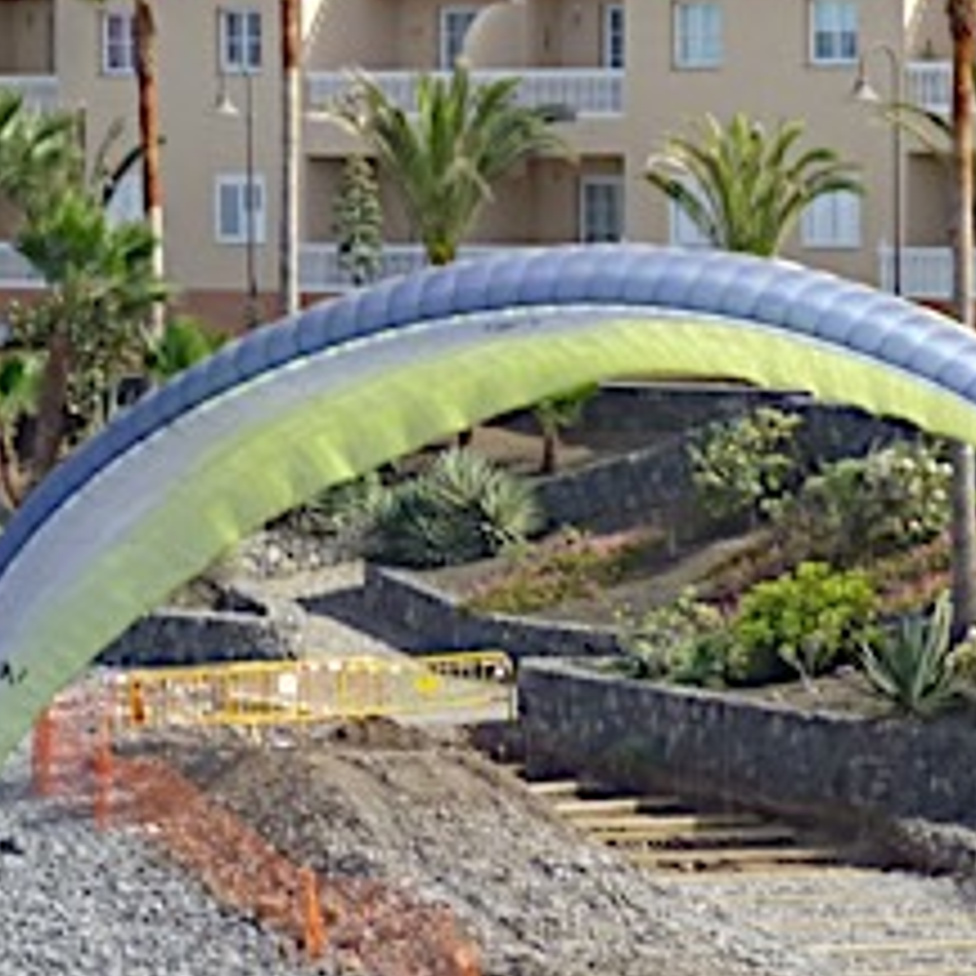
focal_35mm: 238
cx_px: 454
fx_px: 7592
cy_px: 850
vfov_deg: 7.3
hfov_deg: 7.4
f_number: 4.7
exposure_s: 1/320
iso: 100
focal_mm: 13.2
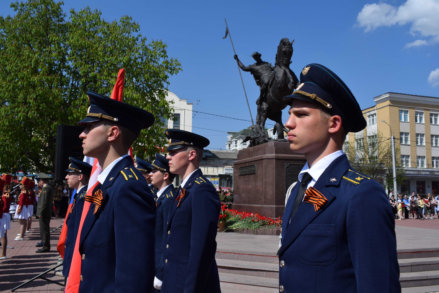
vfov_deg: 36.9
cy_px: 146
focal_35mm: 36
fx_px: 439
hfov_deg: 53.1
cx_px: 220
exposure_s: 1/2000
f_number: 8
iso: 400
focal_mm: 24
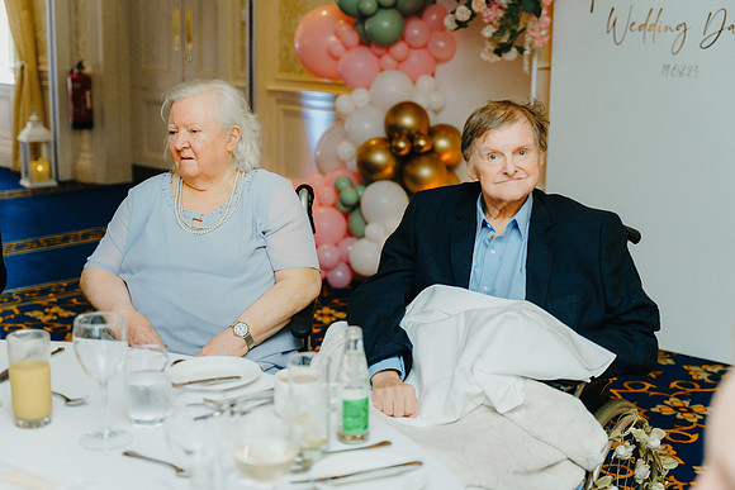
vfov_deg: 25.5
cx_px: 368
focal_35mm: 53
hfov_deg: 37.5
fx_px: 1082
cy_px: 245
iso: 1250
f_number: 2.8
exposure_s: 1/200
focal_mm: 53
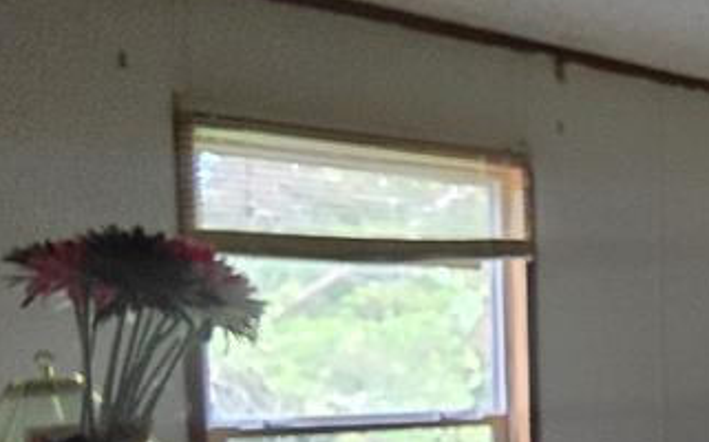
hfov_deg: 29.5
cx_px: 1040
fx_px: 849
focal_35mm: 44
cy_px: 402
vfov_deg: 28.0
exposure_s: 1/24
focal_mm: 2.2
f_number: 2.2
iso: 1600
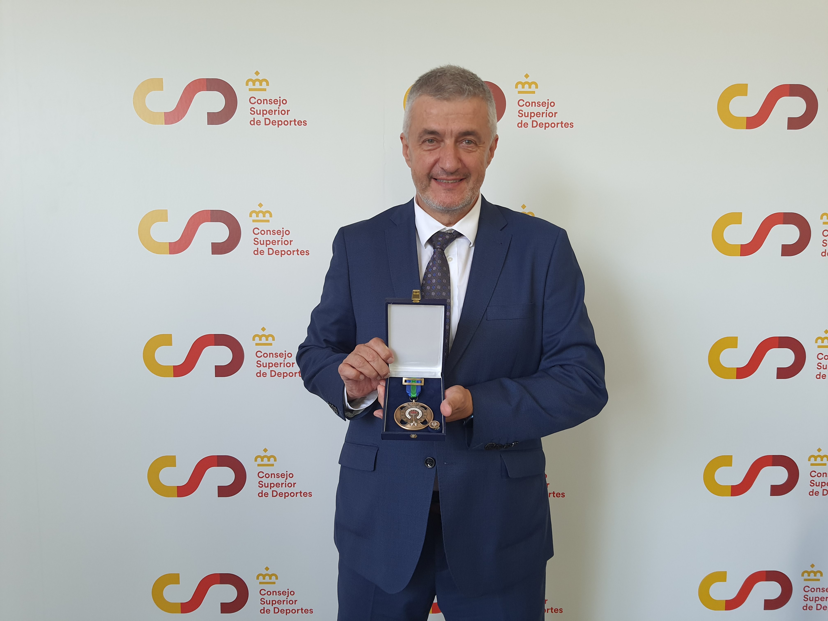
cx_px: 414
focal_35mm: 26
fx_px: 622
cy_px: 310
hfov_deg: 67.3
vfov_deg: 53.1
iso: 125
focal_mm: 4.32
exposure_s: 1/100
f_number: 1.7
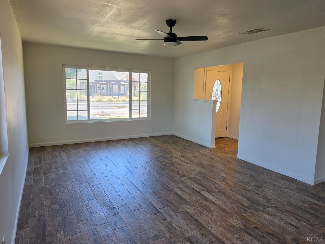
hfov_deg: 73.9
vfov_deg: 58.9
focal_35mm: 23
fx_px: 216
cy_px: 122
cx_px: 162
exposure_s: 1/120
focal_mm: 6.5
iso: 16
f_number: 1.4
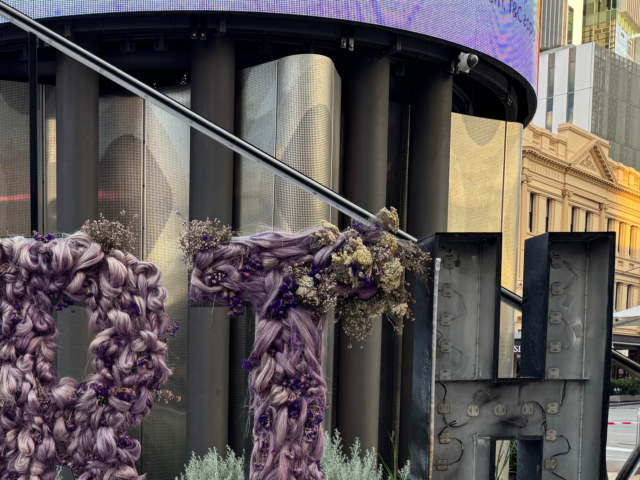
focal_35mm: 50
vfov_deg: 27.5
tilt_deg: -5.4
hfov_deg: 36.2
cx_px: 80
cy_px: 473
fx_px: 924
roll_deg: +0.2
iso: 64
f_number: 1.78
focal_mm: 6.76
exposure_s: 1/118
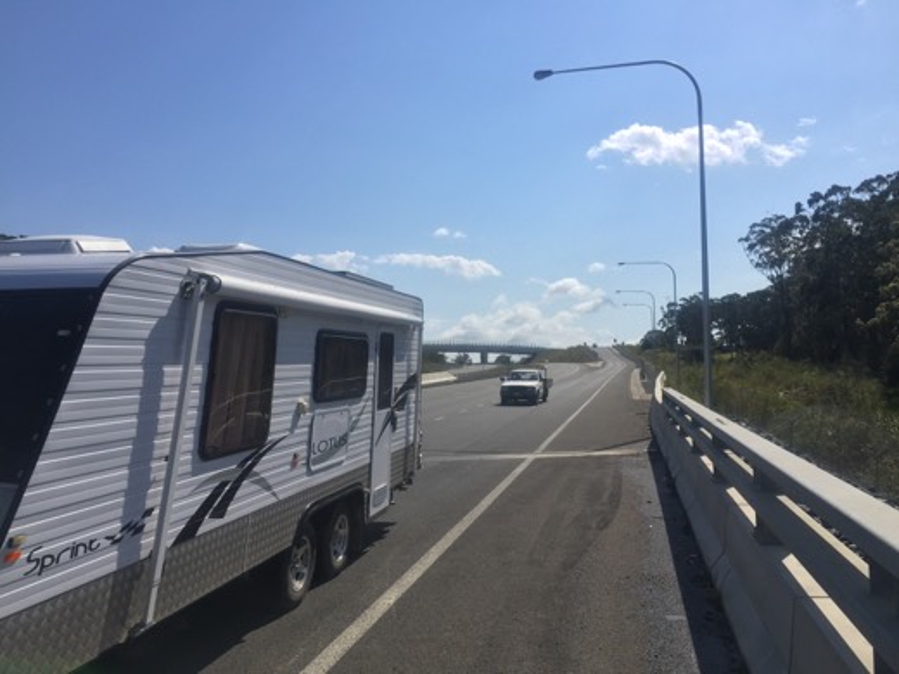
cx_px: 450
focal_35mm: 29
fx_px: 753
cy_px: 337
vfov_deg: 48.2
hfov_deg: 61.7
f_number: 2.2
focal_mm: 4.15
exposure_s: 1/3597
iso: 32
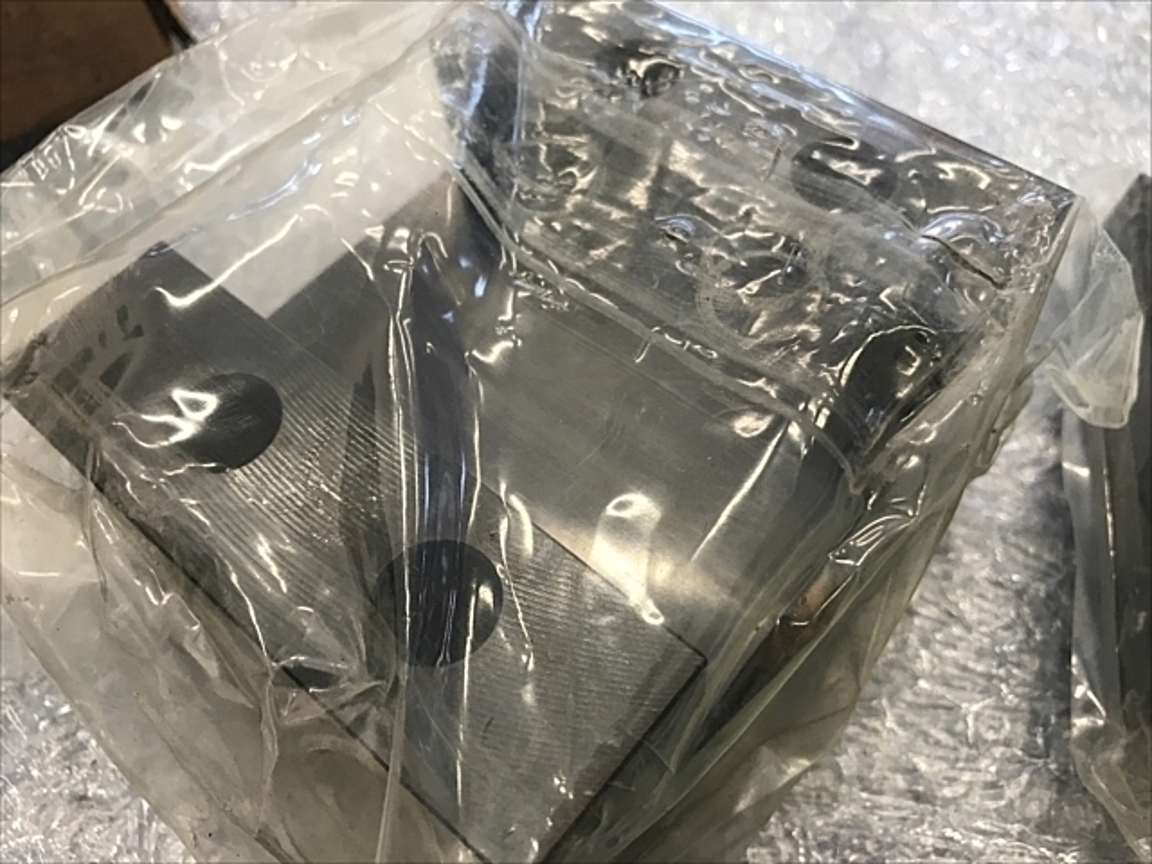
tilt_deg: -62.1
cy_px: 432
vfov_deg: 49.7
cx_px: 576
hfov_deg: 63.4
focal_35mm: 28
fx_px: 932
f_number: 1.8
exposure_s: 1/30
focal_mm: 3.99
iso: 25
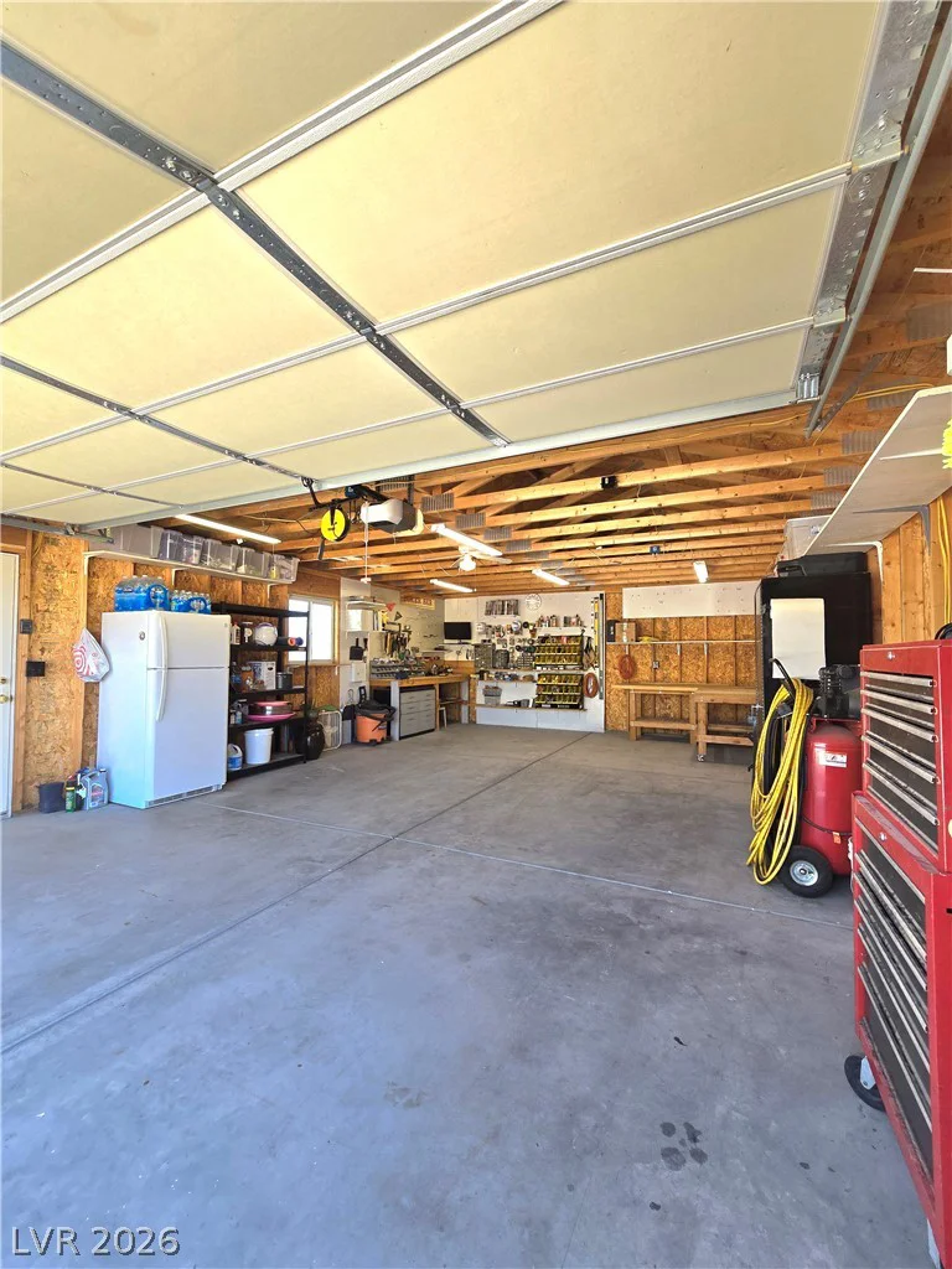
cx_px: 476
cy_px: 634
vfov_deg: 106.2
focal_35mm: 13
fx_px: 477
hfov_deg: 89.9
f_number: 2.2
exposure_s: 1/122
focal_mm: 2.2
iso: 50
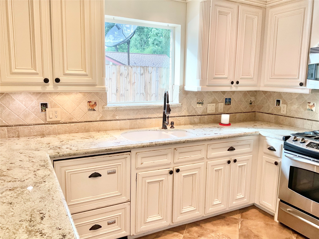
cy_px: 120
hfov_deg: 61.7
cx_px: 160
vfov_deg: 48.2
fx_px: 267
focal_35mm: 29
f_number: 1.8
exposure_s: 1/120
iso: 64
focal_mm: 3
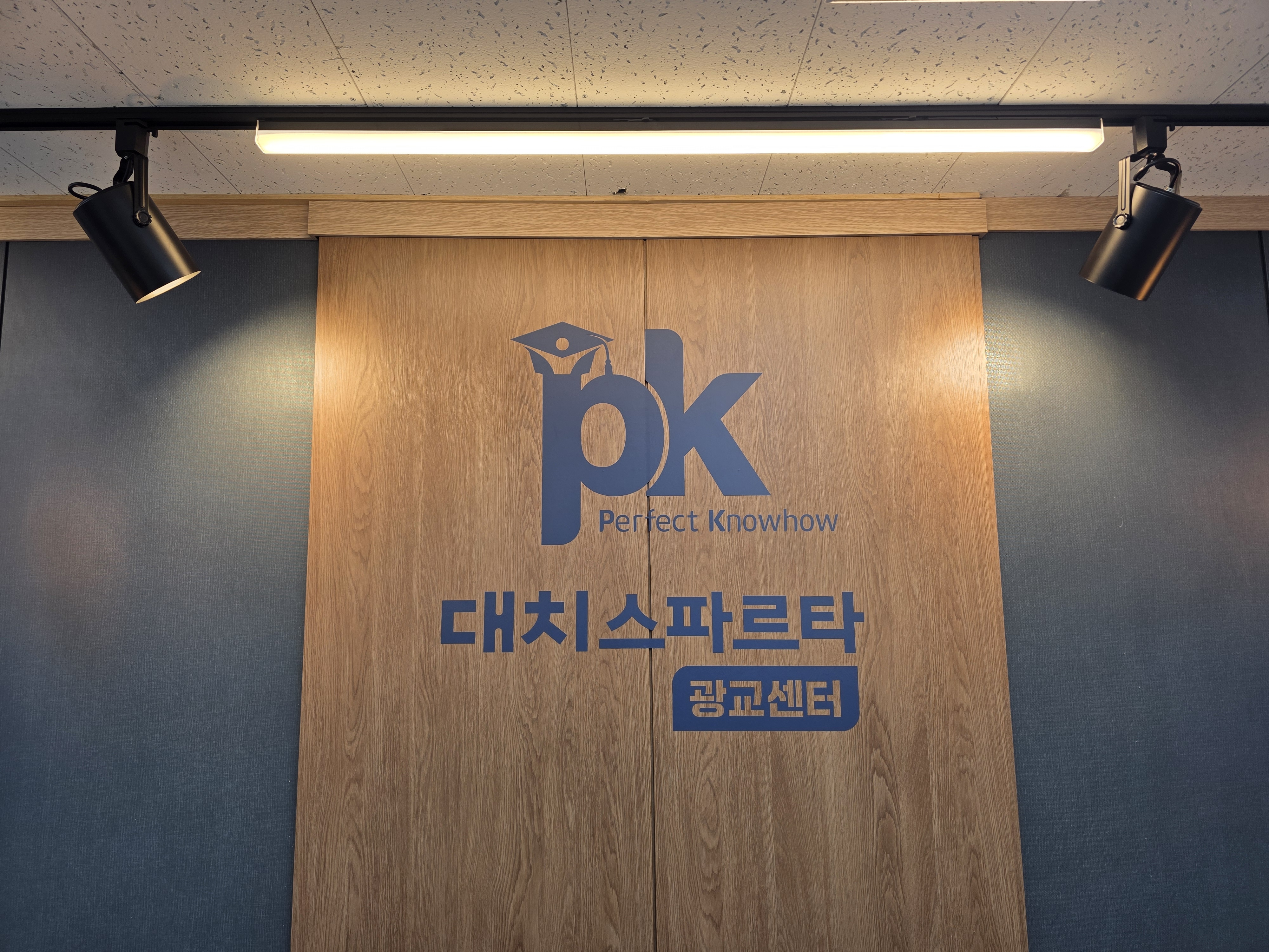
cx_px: 634
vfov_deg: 58.9
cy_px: 476
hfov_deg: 73.9
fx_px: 843
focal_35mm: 23
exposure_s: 1/120
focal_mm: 6.3
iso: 40
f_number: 1.7
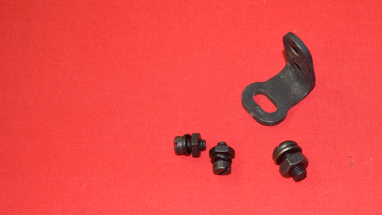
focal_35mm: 82
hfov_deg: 25.8
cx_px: 257
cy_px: 144
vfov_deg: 14.7
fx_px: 831
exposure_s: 1/60
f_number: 5
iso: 800
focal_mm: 34
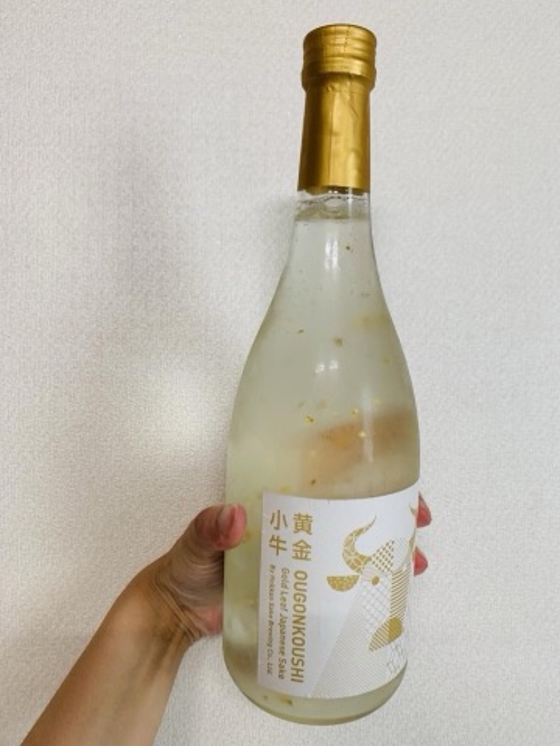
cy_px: 373
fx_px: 561
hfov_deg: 53.1
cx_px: 280
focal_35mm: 26
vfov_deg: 67.3
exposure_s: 1/60
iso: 64
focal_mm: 4.25
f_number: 1.8
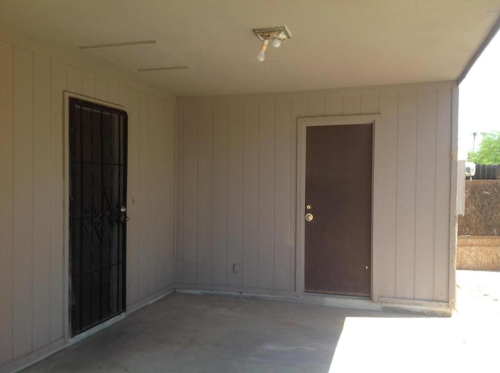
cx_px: 250
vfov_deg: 40.6
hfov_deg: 52.7
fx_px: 505
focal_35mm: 35
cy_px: 186
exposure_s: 1/438
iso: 50
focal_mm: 4.28
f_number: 2.4
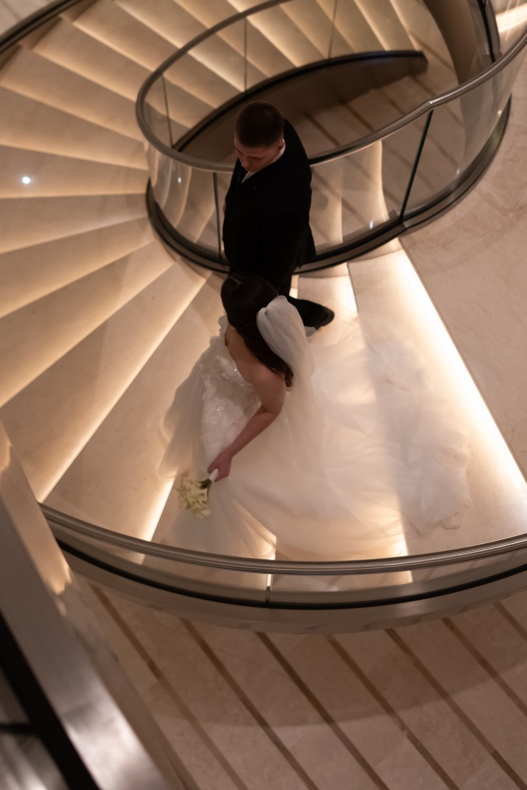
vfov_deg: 45.2
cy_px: 225
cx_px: 261
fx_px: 922
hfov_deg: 31.9
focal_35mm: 42
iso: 1600
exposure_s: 1/640
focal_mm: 28
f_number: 2
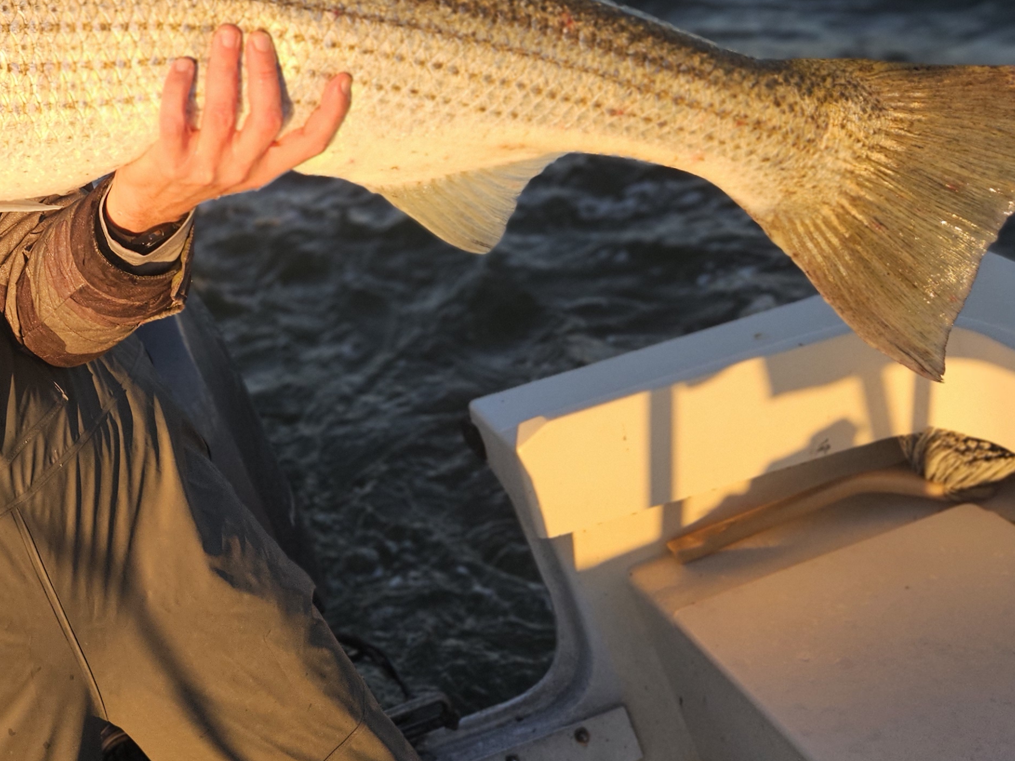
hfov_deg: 35.2
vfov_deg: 29.1
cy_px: 165
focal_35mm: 49
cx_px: -4
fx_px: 1437
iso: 25
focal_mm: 5.4
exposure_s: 1/643
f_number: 1.8
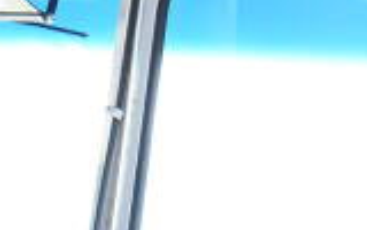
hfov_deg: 19.5
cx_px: 312
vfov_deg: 11.5
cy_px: -199
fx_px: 1050
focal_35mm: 105
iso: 1600
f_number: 6.3
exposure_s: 1/160
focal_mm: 18
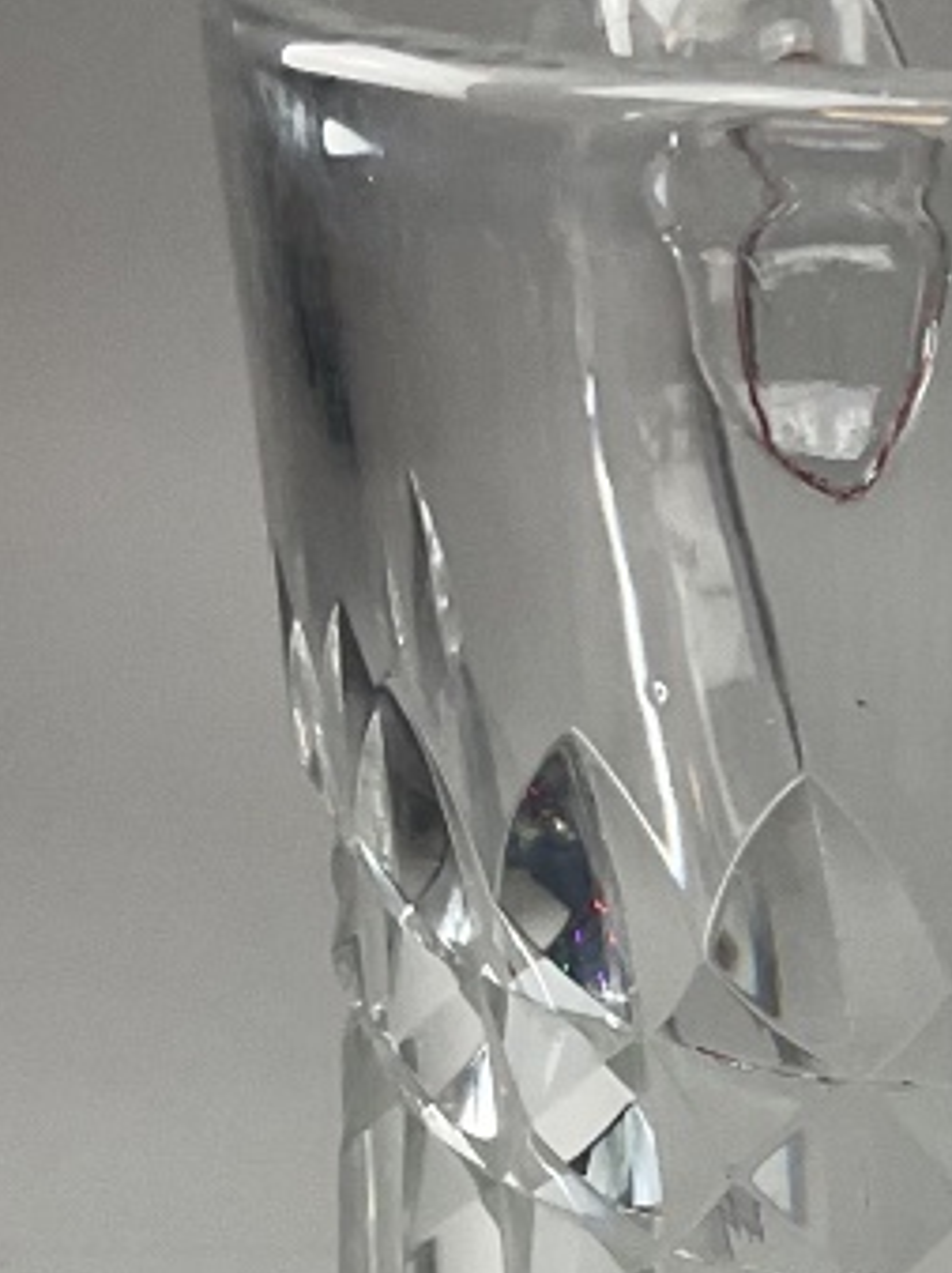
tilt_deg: -30.4
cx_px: 1358
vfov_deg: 18.3
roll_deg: +0.7
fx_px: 3782
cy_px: 1442
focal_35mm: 103
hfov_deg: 13.6
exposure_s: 1/100
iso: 40
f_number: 1.8
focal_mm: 3
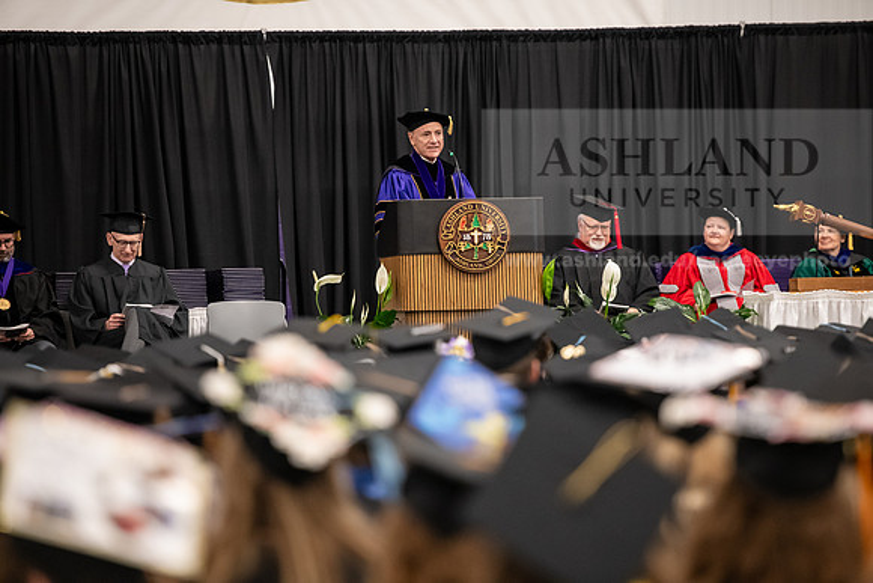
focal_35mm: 185
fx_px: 4487
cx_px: 436
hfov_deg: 11.1
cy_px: 292
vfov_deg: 7.4
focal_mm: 185
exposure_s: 1/200
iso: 4000
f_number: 3.2
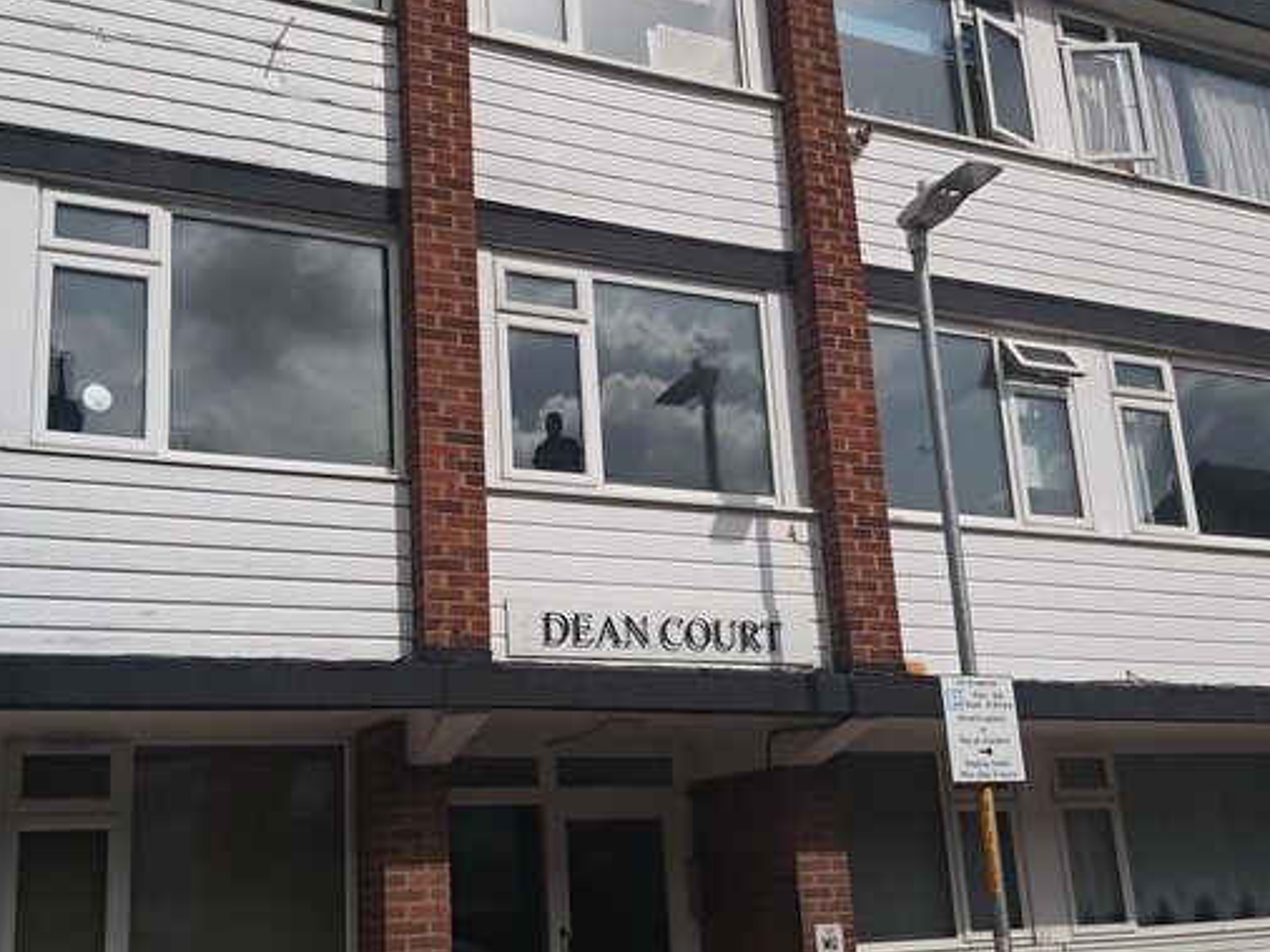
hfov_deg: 51.2
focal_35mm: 36
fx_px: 1320
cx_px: 547
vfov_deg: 39.5
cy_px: 566
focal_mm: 3.92
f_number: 1.7
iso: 64
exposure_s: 1/6881
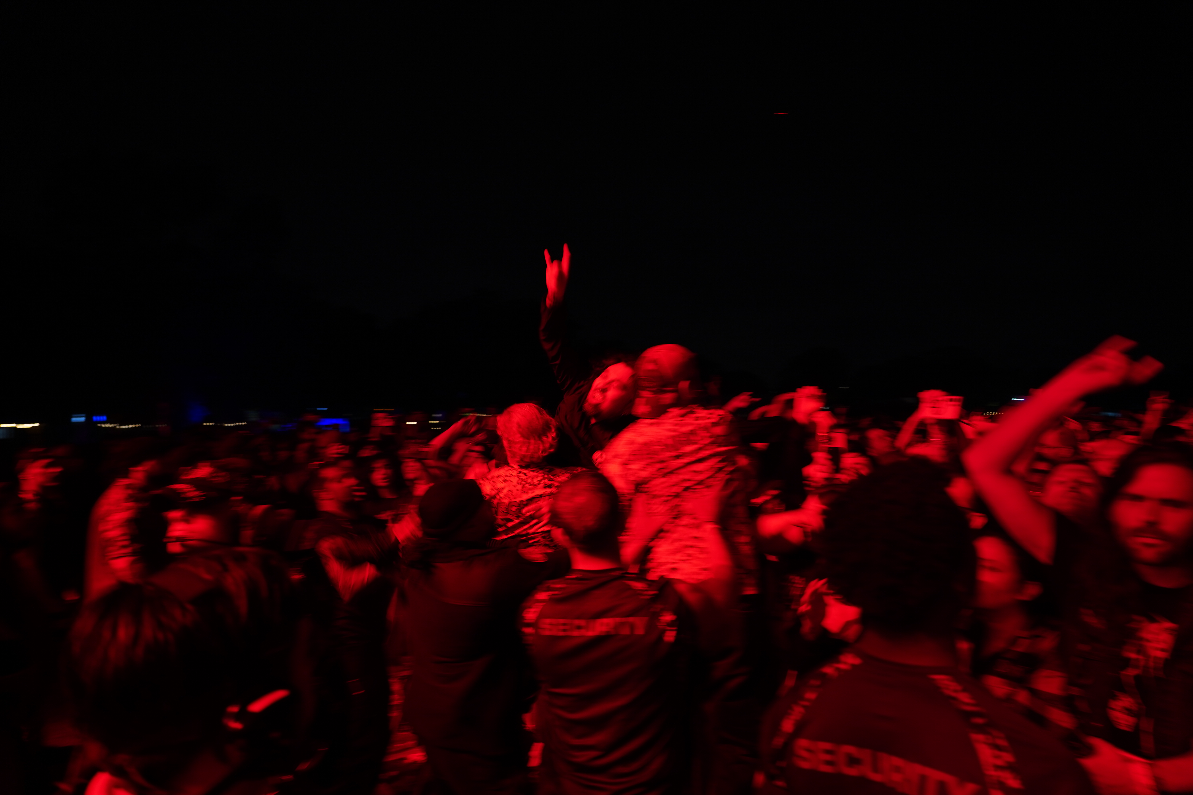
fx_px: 795
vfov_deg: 53.1
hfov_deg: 73.7
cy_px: 398
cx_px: 596
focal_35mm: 24
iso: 250
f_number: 4
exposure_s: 1/30
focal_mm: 24
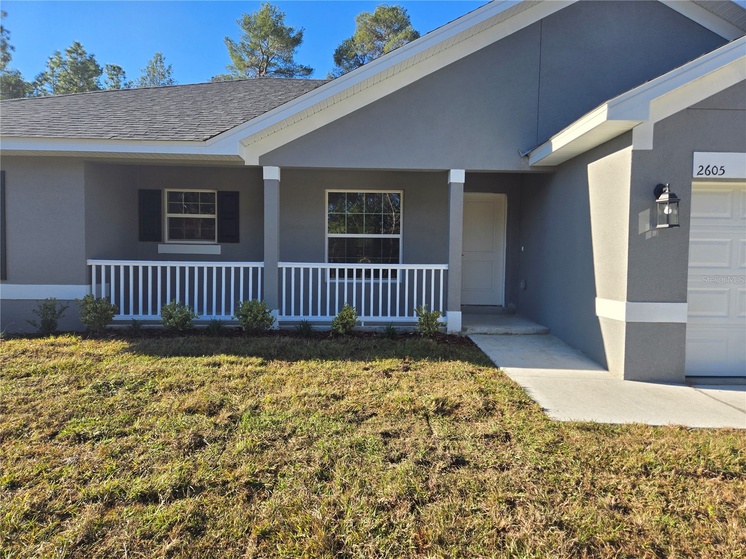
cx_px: 373
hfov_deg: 73.9
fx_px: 496
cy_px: 280
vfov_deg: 58.9
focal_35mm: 23
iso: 25
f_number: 1.8
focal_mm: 5.4
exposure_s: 1/777
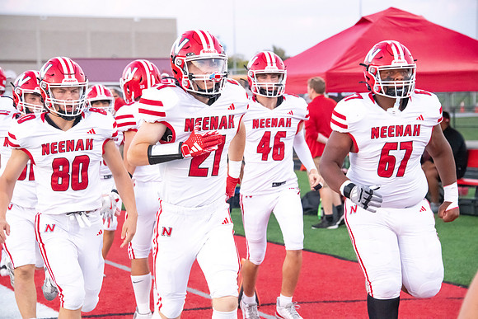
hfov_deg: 15.2
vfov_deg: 10.2
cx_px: 239
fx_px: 1793
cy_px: 160
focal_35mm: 135
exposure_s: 1/640
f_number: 7.1
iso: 10000
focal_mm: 135
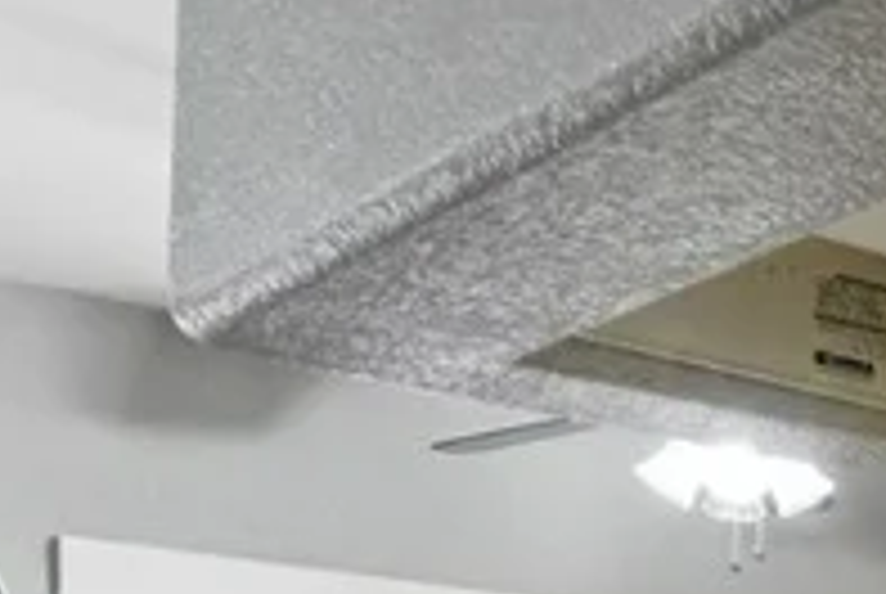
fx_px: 2046
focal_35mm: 83
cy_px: 1010
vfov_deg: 14.8
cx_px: 1655
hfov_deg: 18.4
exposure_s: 1/50
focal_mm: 16
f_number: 8
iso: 1250
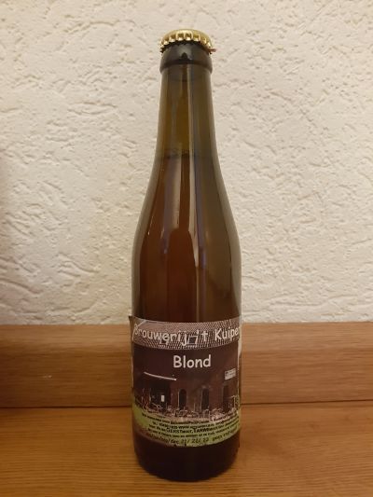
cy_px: 248
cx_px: 186
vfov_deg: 67.3
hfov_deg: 53.1
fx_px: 373
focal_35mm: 26
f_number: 1.7
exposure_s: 1/10
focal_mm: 4.2
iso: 640
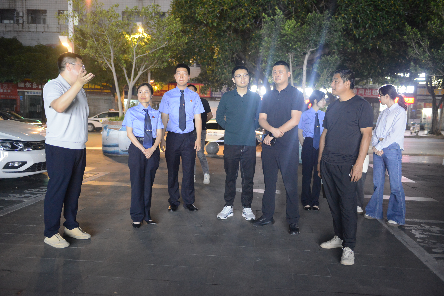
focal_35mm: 35
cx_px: 222
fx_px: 432
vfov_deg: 37.9
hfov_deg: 54.4
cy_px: 148
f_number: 2.8
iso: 6400
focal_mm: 35
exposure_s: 1/80
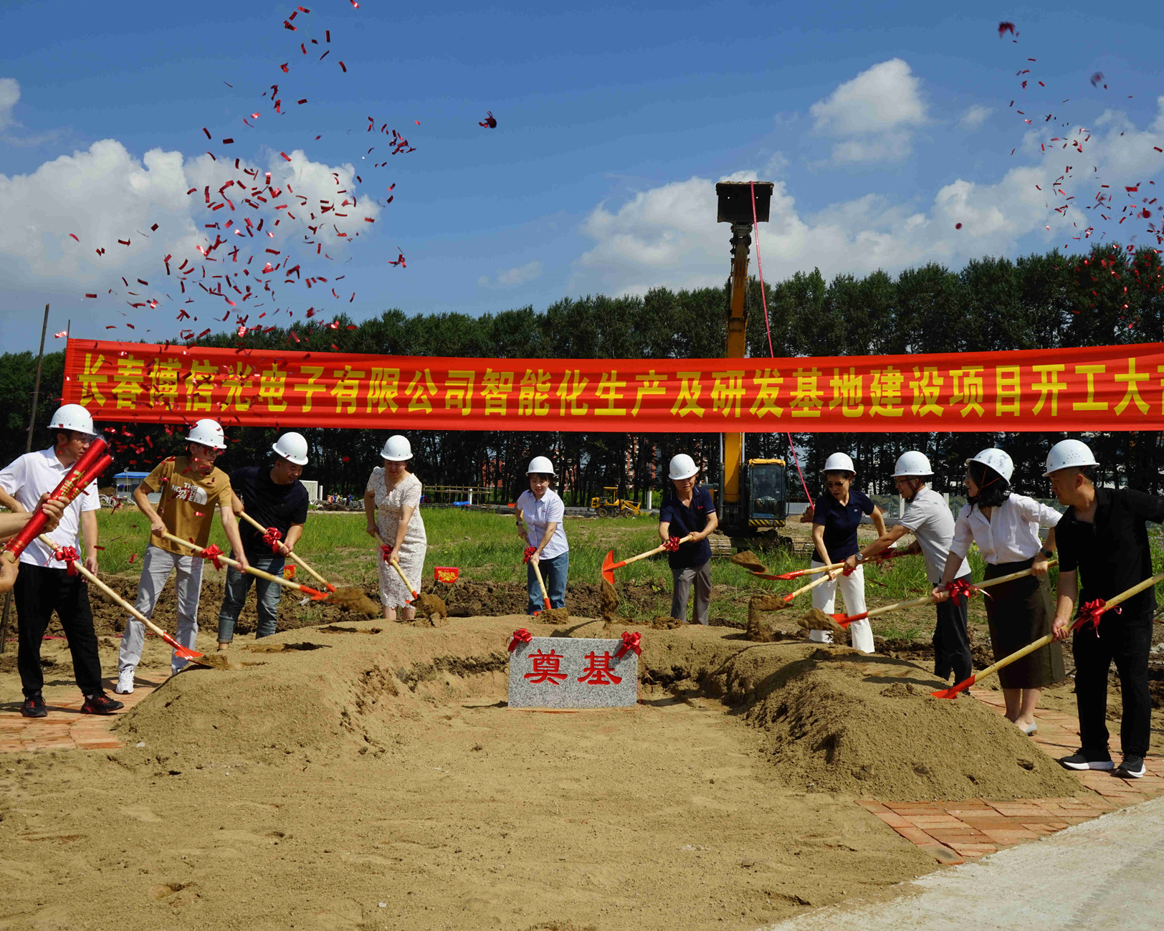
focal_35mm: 37
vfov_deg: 40.1
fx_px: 1275
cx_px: 578
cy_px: 471
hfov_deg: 49.1
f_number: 14
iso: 100
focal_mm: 32
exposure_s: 1/160
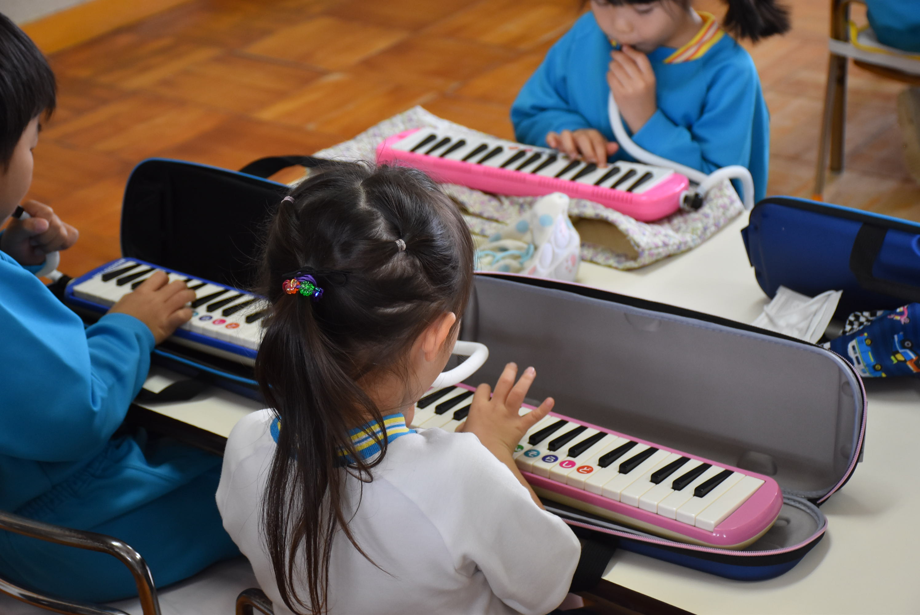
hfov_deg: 26.0
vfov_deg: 17.5
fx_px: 1995
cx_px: 460
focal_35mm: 78
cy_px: 308
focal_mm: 52
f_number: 4.8
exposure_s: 1/60
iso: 1100
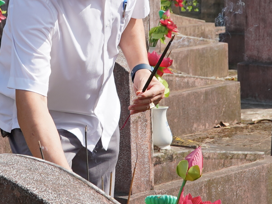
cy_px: 33
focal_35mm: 133
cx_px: 82
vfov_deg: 11.1
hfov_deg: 14.8
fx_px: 1045
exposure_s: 1/320
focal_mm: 28
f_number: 6.3
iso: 100
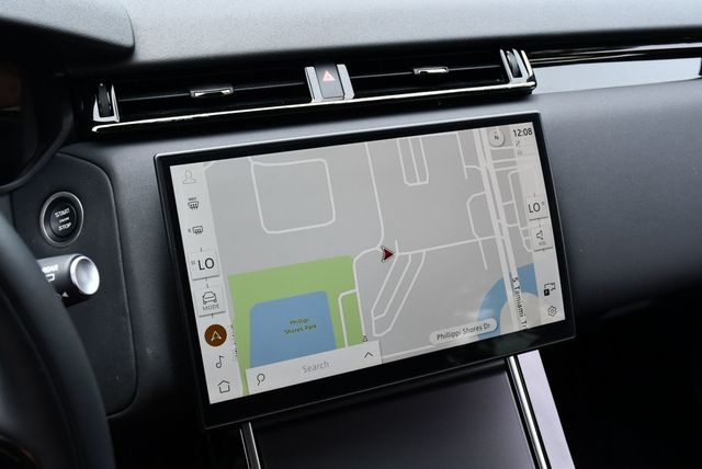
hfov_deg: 53.1
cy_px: 234
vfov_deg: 36.9
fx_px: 703
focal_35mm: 36
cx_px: 351
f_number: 5.6
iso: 360
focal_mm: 18
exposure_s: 1/250
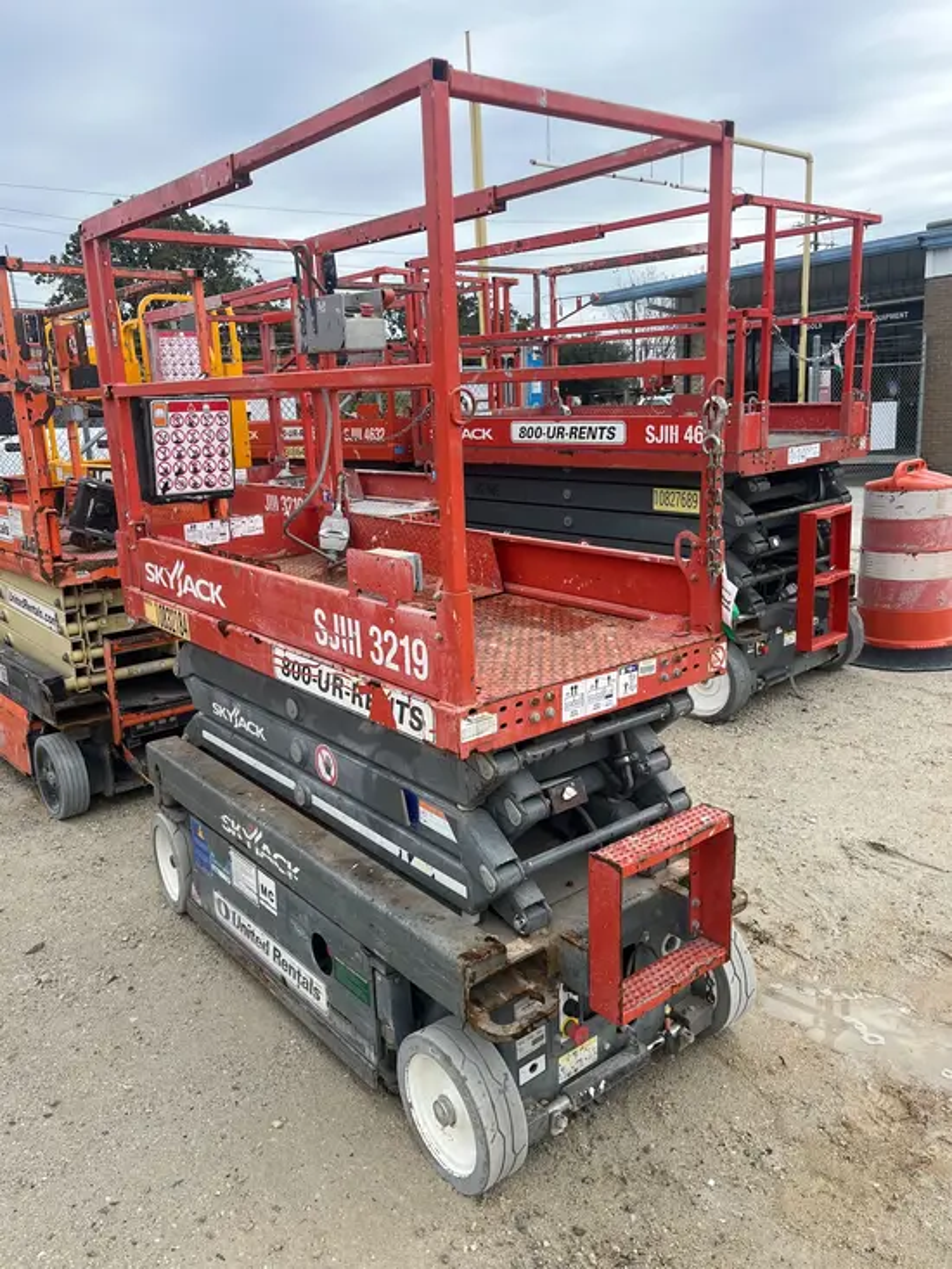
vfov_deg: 67.3
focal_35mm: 26
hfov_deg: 53.1
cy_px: 634
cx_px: 476
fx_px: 953
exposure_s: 1/1309
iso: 50
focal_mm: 5.1
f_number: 1.6
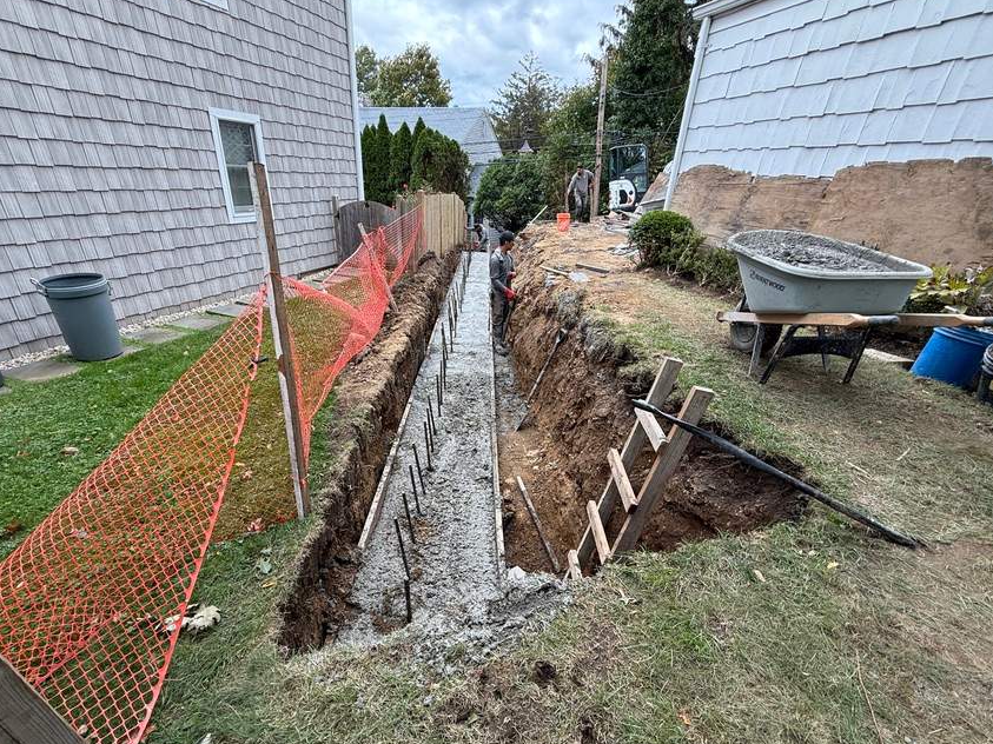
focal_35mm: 17
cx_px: 483
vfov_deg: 74.4
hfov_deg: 91.0
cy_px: 418
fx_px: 488
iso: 50
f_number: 2.2
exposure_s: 1/126
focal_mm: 2.22
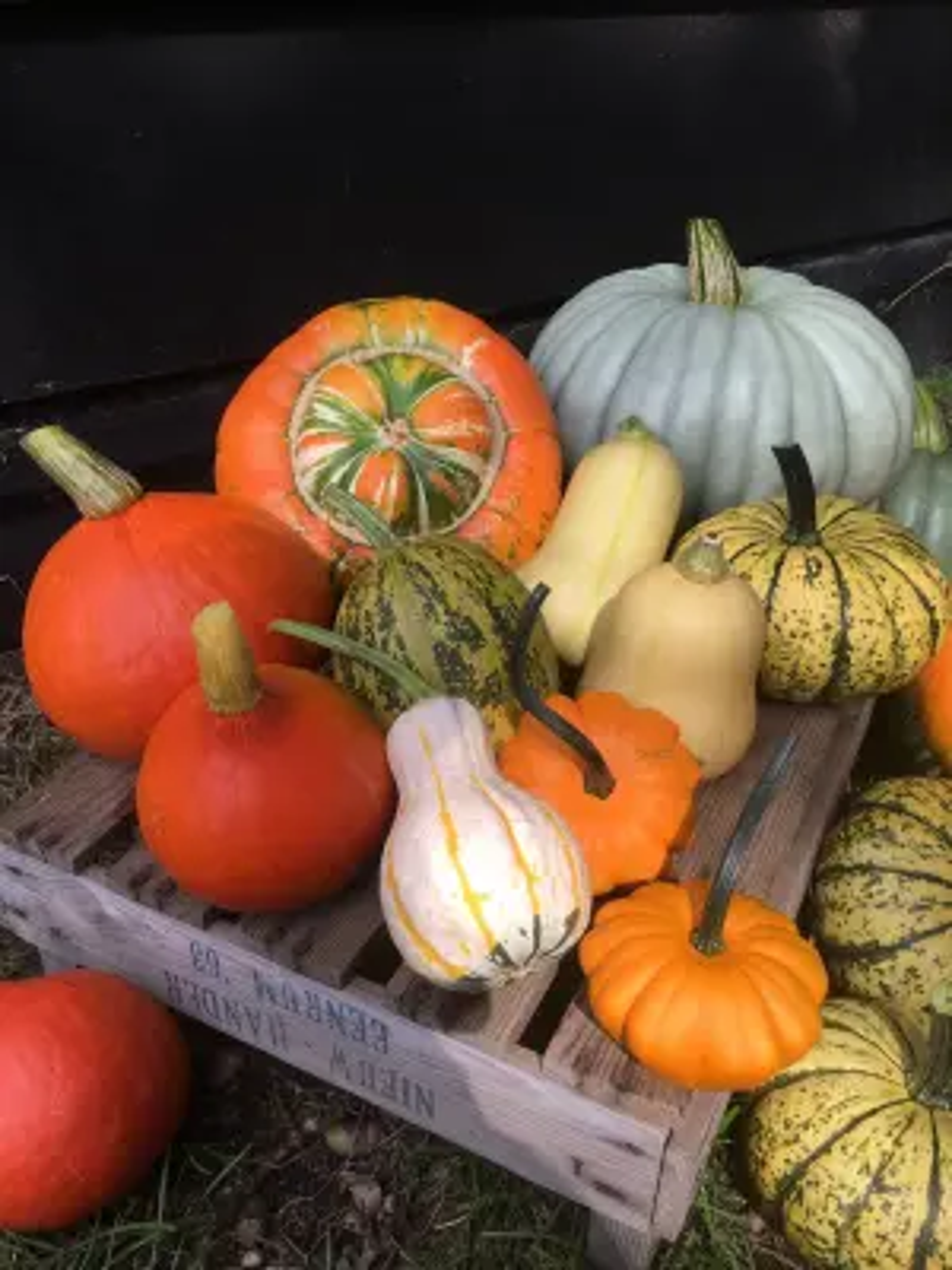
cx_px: 476
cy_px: 635
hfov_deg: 48.2
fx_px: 1063
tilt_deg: -31.5
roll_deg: +0.4
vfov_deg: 61.7
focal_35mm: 29
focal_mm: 4.15
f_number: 2.2
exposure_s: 1/340
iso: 25
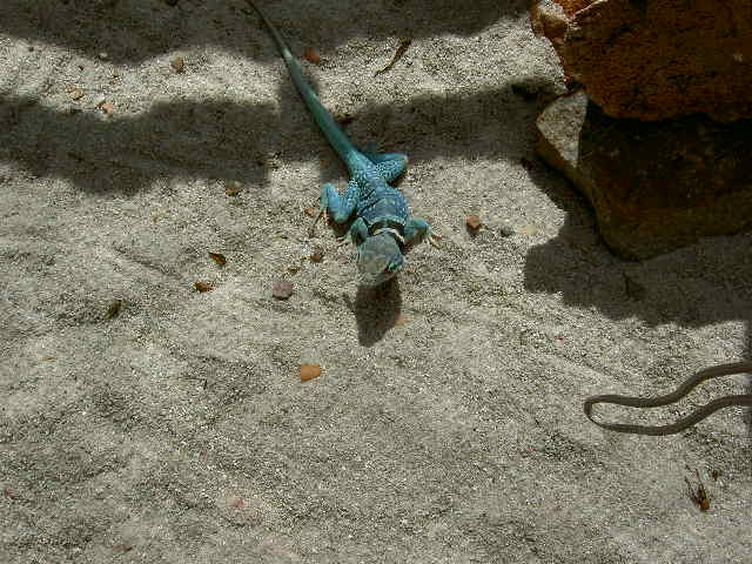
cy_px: 282
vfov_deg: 41.8
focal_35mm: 34
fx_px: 739
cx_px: 376
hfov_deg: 54.0
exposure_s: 1/400
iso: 50
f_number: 4.7
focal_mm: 5.6
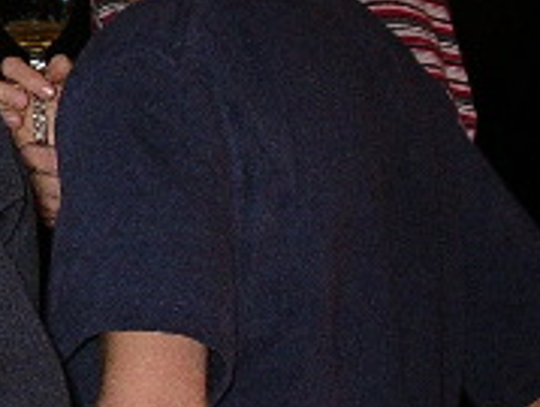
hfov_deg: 11.1
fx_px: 2579
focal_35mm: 165
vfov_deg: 8.9
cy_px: -48
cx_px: -459
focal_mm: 7.8
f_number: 2.8
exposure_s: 1/40
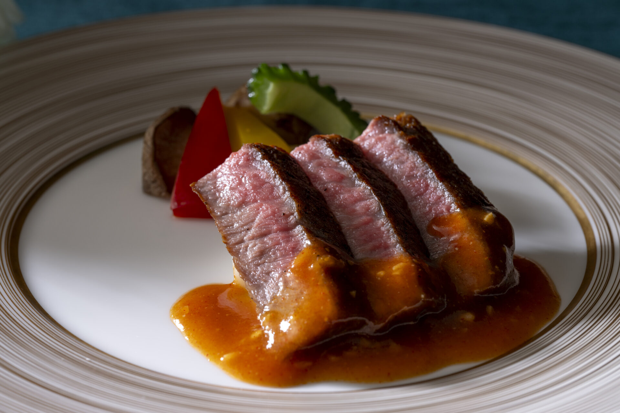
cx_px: 310
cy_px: 206
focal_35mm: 84
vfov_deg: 16.3
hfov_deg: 24.2
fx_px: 1447
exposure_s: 1/125
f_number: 11
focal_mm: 84
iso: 125
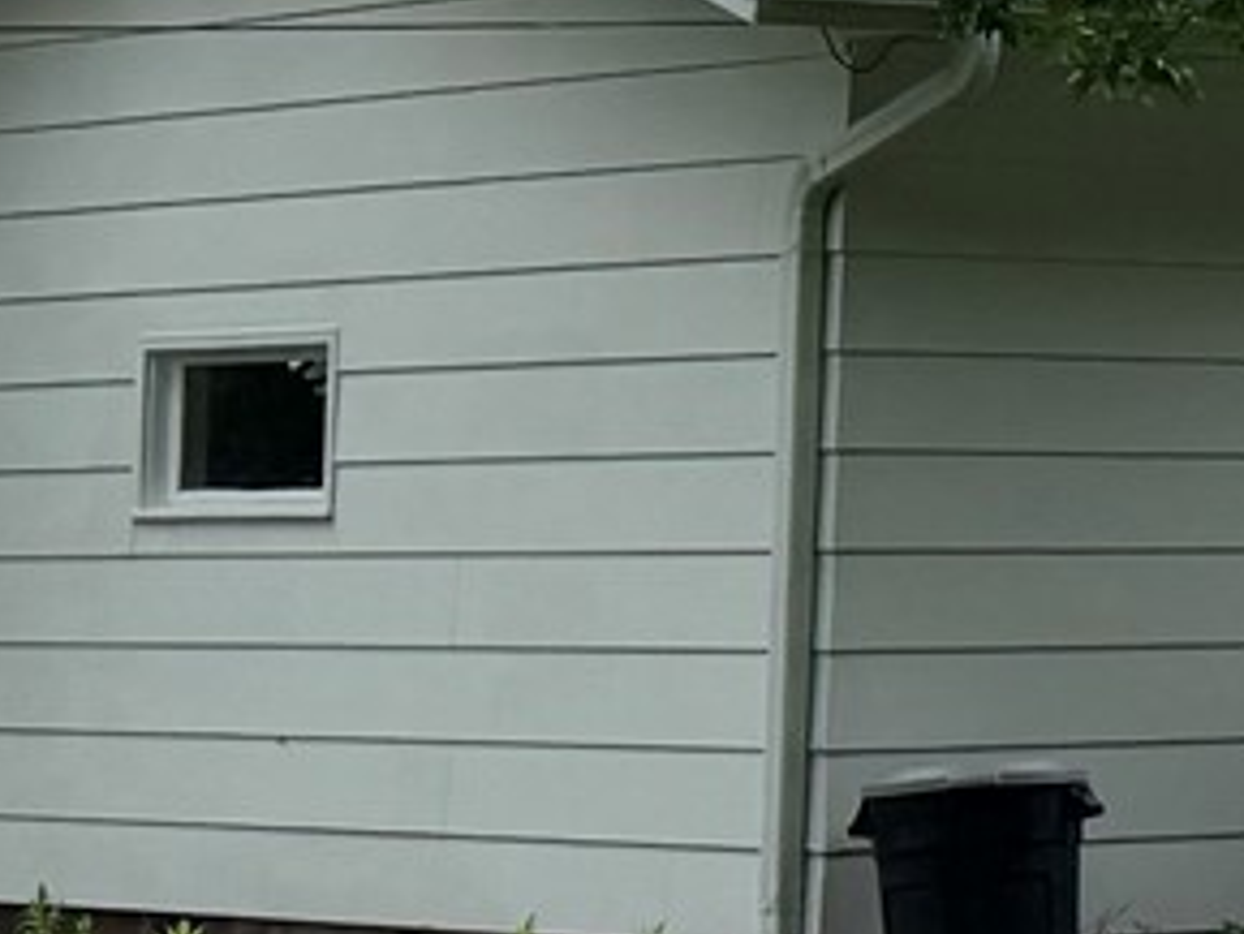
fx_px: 6112
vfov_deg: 8.7
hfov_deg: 9.5
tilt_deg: +4.3
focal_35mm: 170
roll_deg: -0.3
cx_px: 3547
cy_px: 4
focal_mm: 6.76
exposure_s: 1/1812
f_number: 1.78
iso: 80
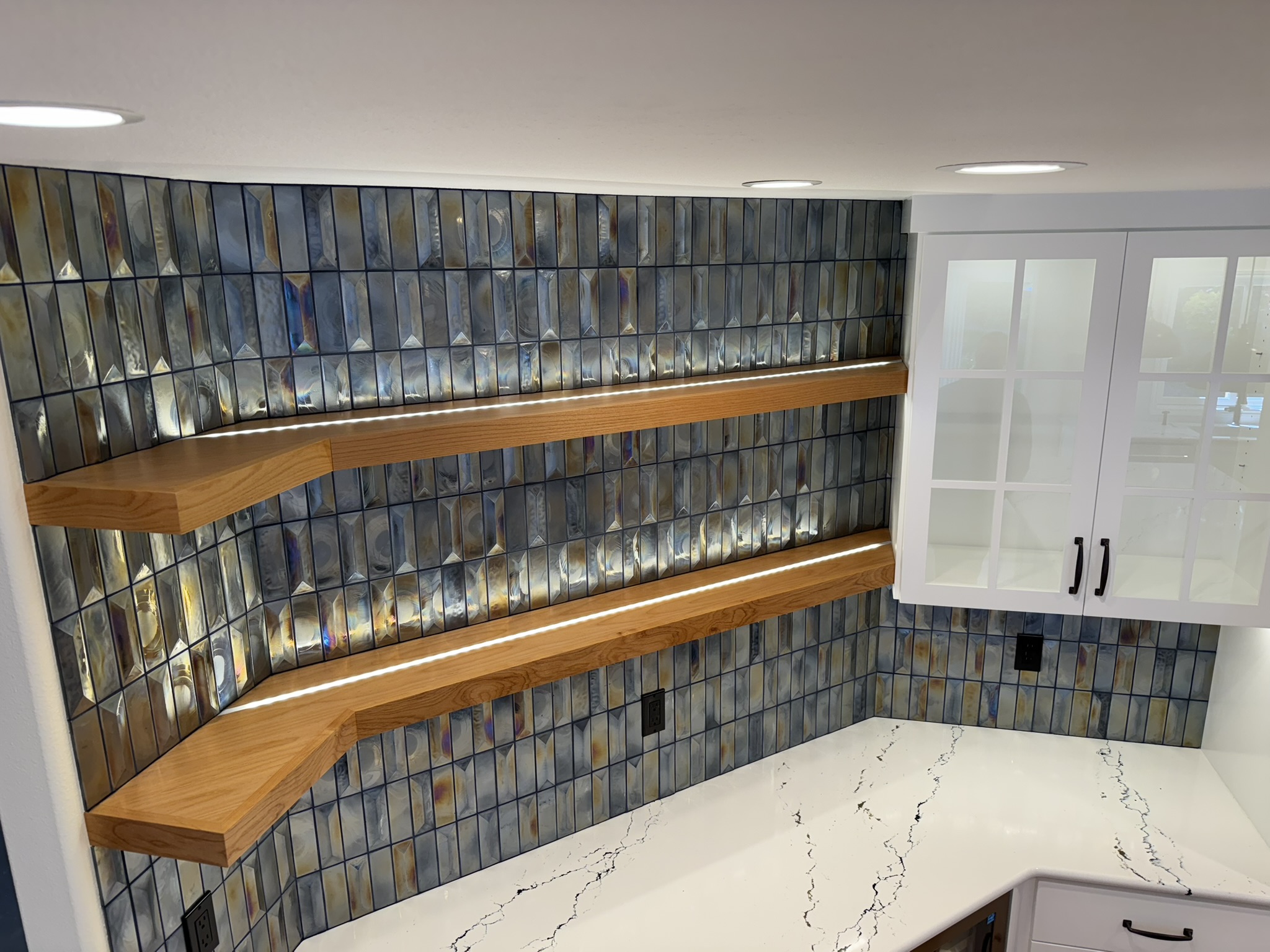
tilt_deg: -14.9
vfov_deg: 56.8
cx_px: 635
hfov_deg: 71.6
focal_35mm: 24
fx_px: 881
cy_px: 476
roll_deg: +1.0
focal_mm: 6.76
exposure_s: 1/135
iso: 50
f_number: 1.78
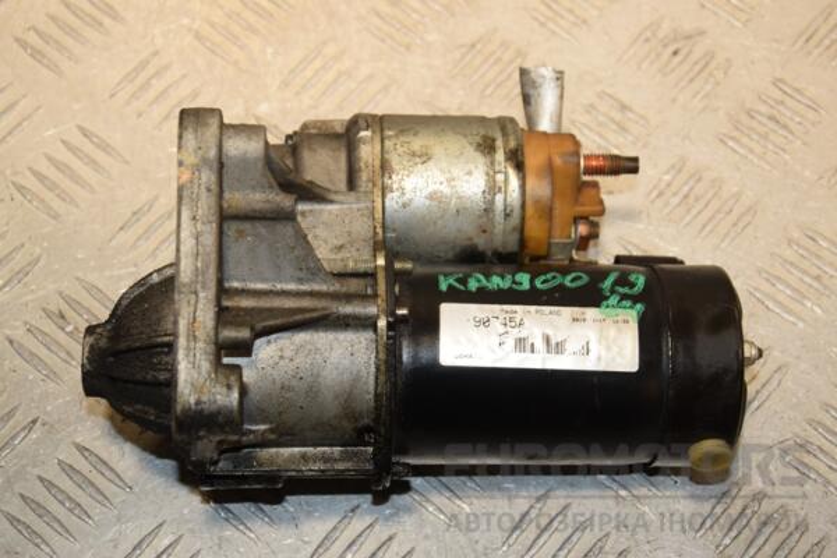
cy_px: 279
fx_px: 1744
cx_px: 418
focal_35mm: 75
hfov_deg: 27.0
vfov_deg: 18.2
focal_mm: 50
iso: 800
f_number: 7.1
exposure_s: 1/200
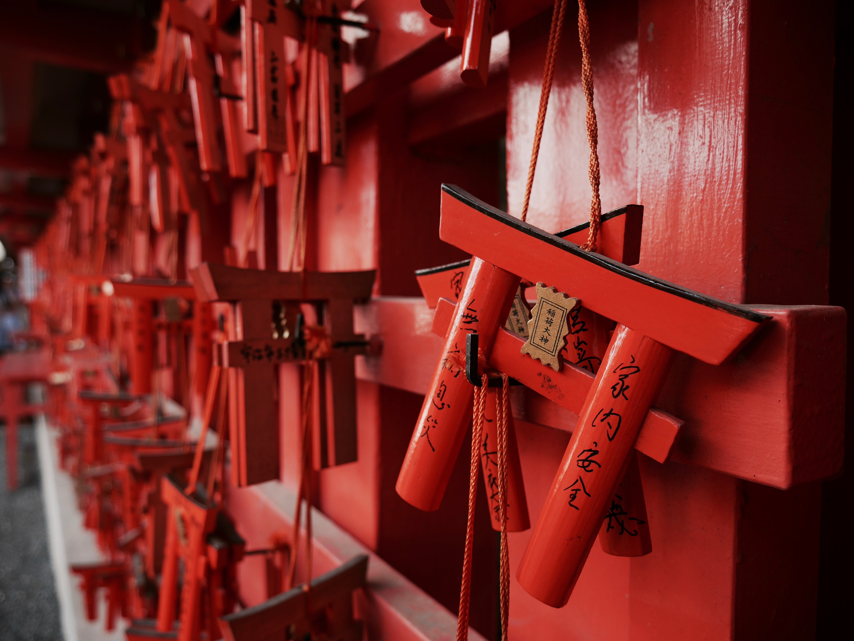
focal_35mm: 28
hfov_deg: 63.4
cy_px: 320
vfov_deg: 49.8
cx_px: 427
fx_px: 691
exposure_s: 1/100
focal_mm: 14
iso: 200
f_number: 3.5
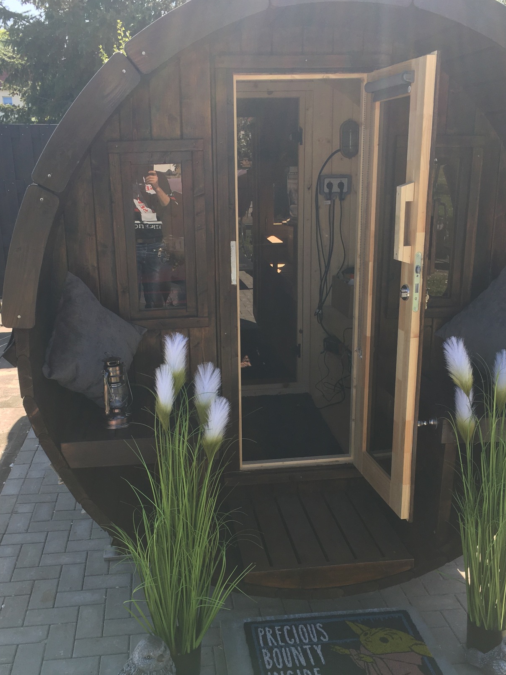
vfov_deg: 51.3
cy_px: 370
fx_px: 702
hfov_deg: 39.6
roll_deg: -0.4
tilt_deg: -17.2
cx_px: 237
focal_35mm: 36
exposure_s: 1/351
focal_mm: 4.15
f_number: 2.2
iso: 25
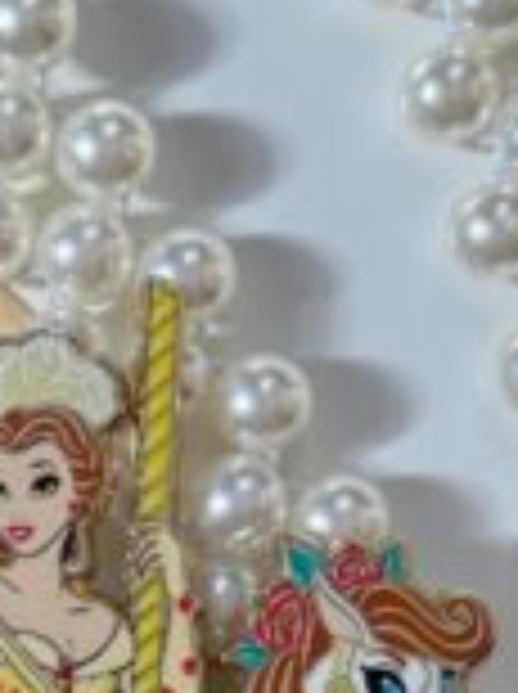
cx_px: 104
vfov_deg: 15.6
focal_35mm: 125
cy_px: 634
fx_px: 2501
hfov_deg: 11.8
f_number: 1.78
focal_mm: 6.76
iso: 100
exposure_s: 1/60
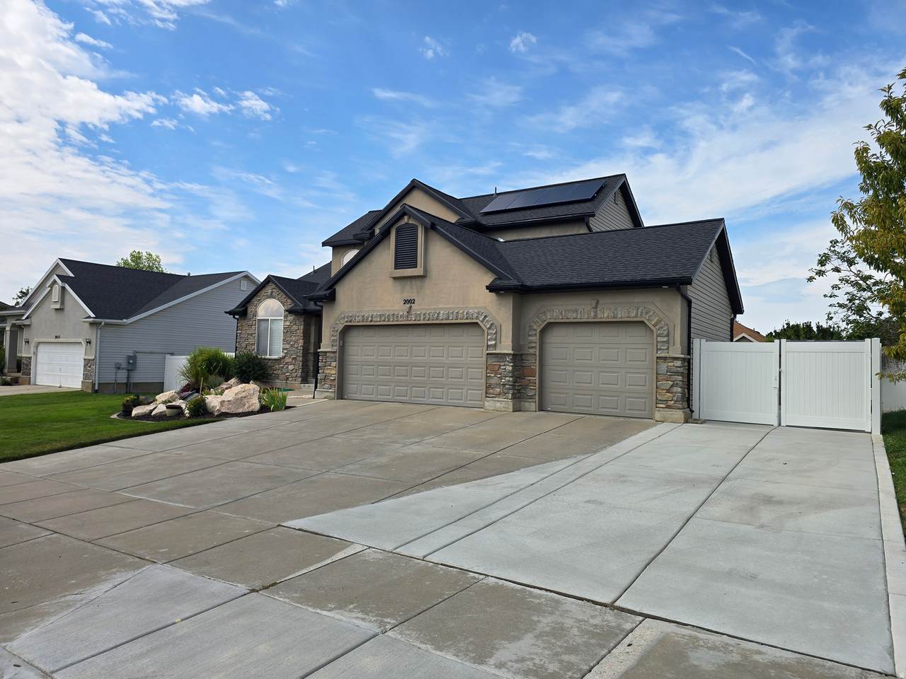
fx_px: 602
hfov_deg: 73.9
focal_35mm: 23
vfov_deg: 58.9
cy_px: 340
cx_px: 453
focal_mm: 6.3
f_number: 1.7
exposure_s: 1/792
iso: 12
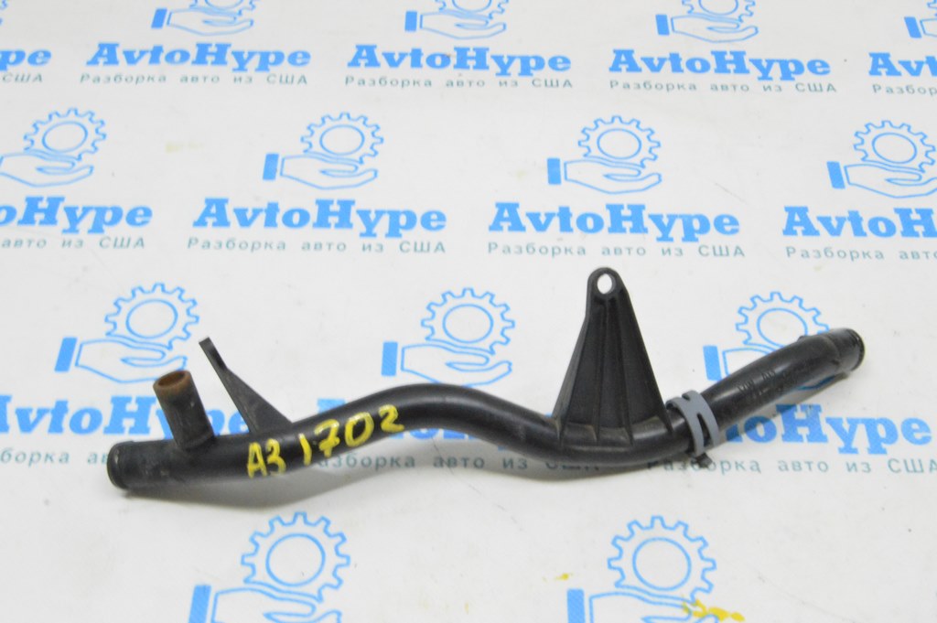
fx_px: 1170
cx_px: 468
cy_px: 312
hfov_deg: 43.6
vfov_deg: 29.8
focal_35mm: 45
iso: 6400
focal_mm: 30
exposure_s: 1/15
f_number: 20
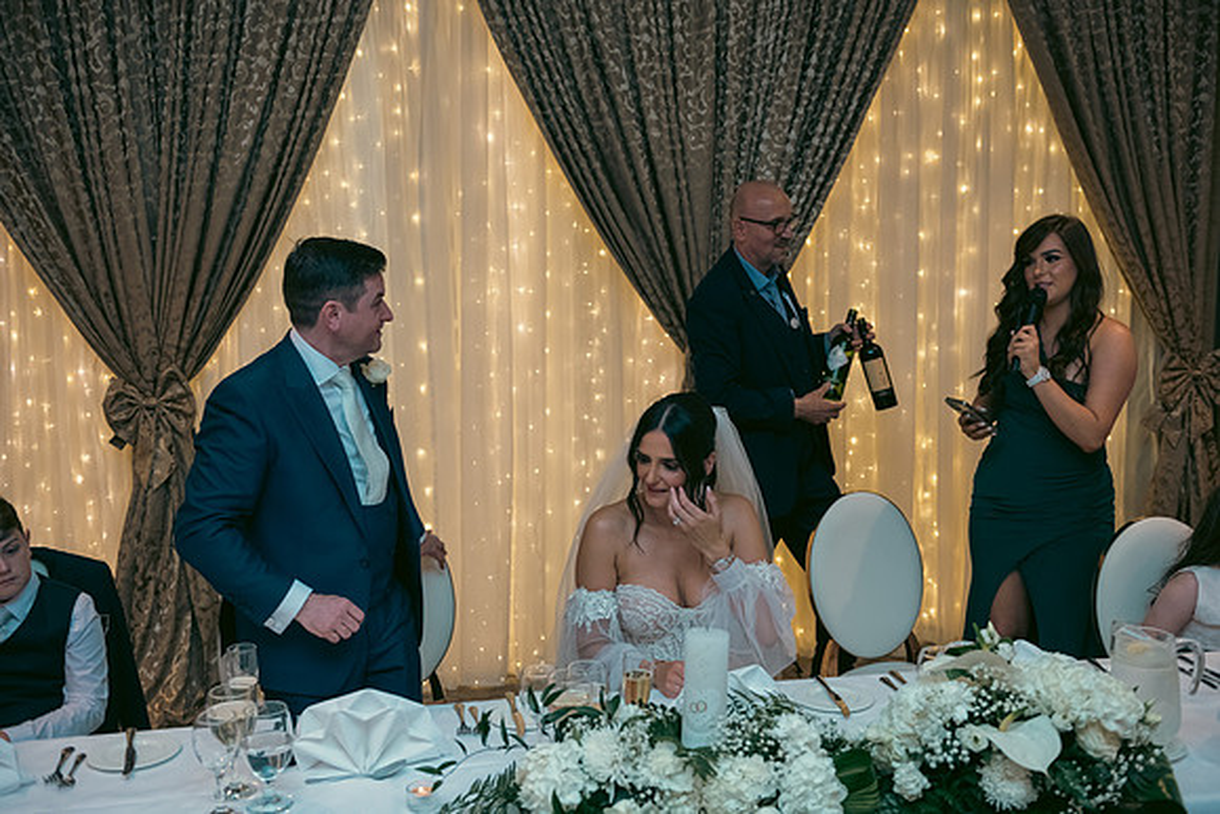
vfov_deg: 35.1
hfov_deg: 50.7
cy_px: 407
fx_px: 1288
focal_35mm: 38
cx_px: 610
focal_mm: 38
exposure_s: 1/160
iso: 800
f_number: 3.5
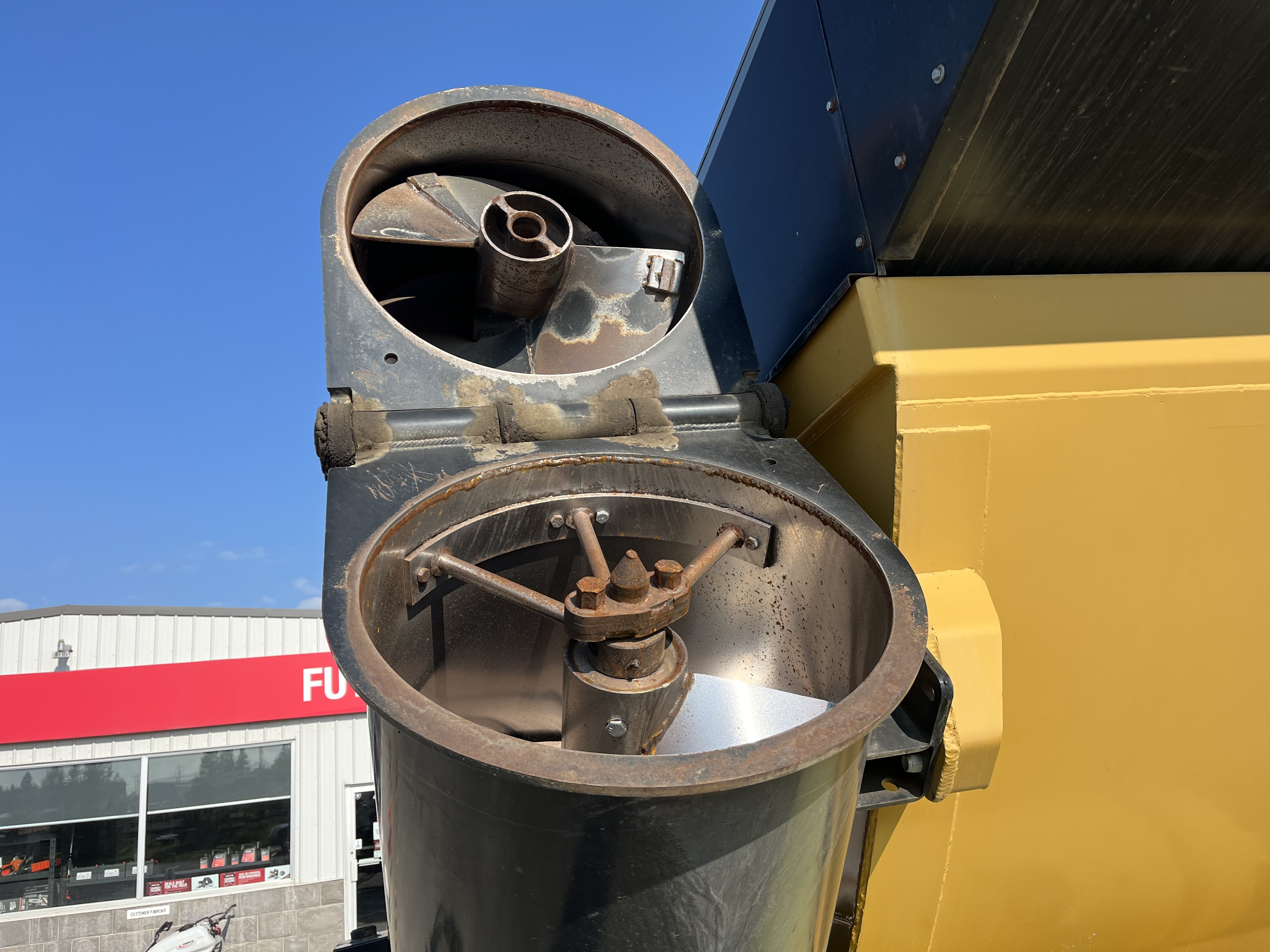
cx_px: 635
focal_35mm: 26
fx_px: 954
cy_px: 476
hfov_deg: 67.3
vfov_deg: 53.1
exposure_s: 1/2825
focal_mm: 5.1
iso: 50
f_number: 1.6
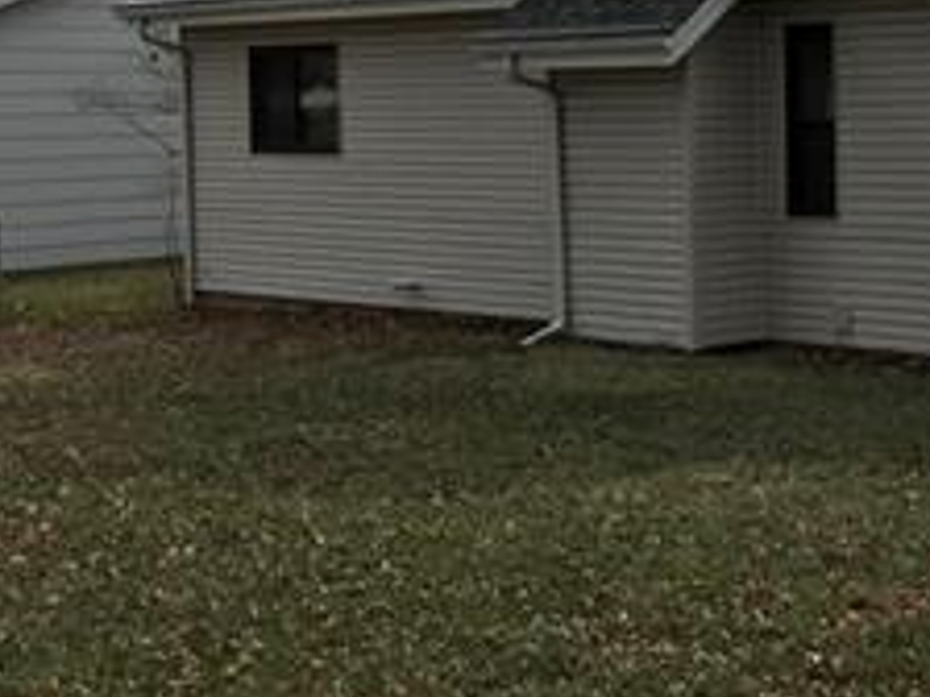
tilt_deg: -0.7
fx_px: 2149
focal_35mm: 80
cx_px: 926
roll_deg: -1.2
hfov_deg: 23.4
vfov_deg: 18.3
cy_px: 145
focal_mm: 3.99
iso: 20
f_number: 1.8
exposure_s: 1/2283
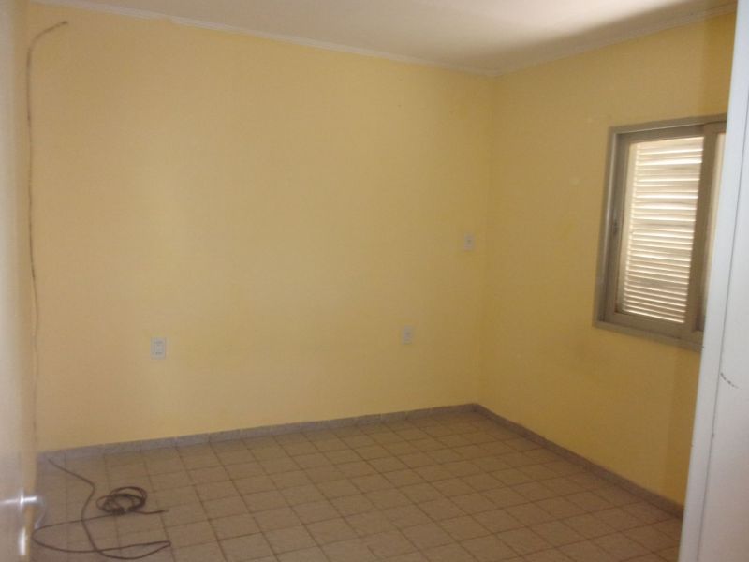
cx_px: 374
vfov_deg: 49.7
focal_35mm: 28
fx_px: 606
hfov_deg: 63.4
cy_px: 281
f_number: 3.9
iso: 434
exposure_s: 1/34
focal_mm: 5.1
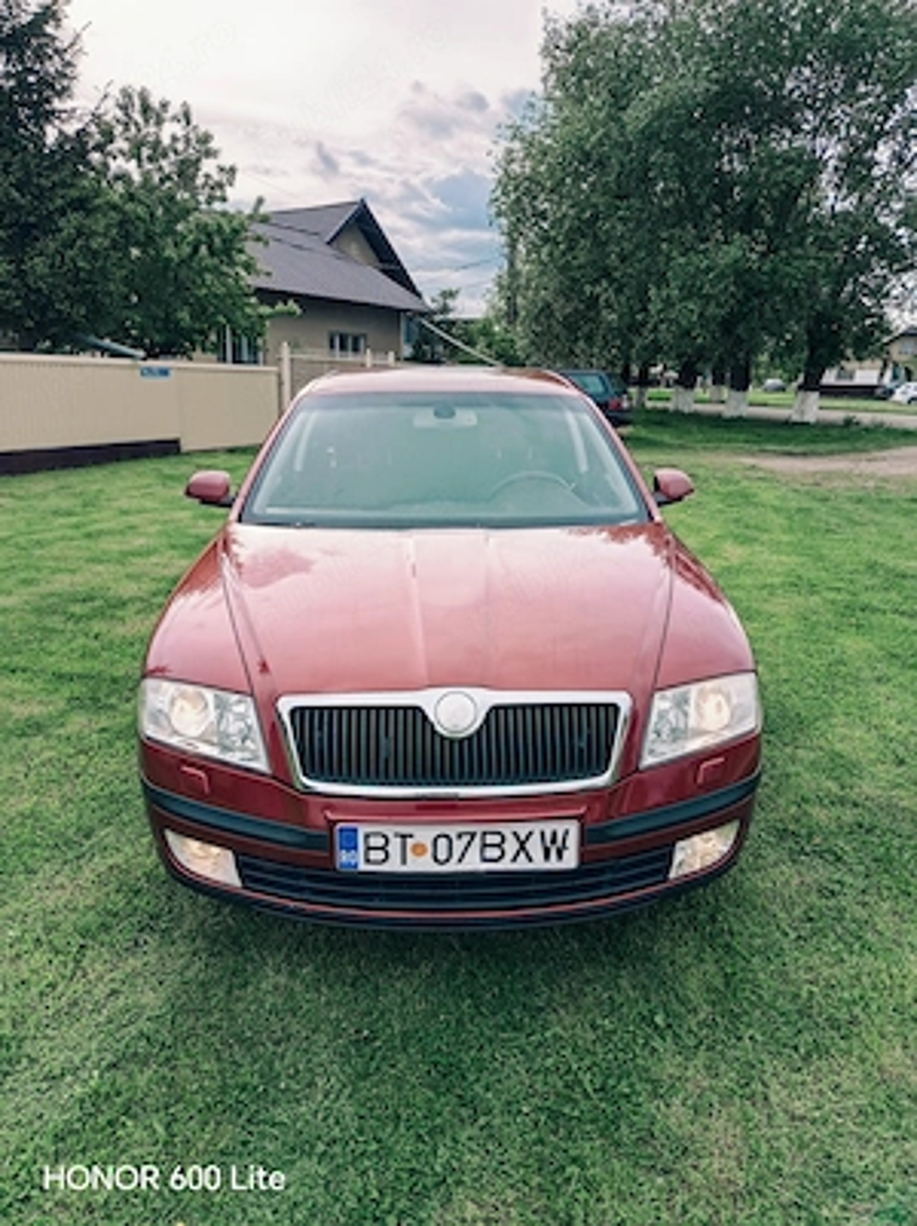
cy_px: 613
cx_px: 458
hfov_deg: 56.7
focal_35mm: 24
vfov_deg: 71.6
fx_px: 849
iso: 275
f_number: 1.75
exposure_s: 1/600
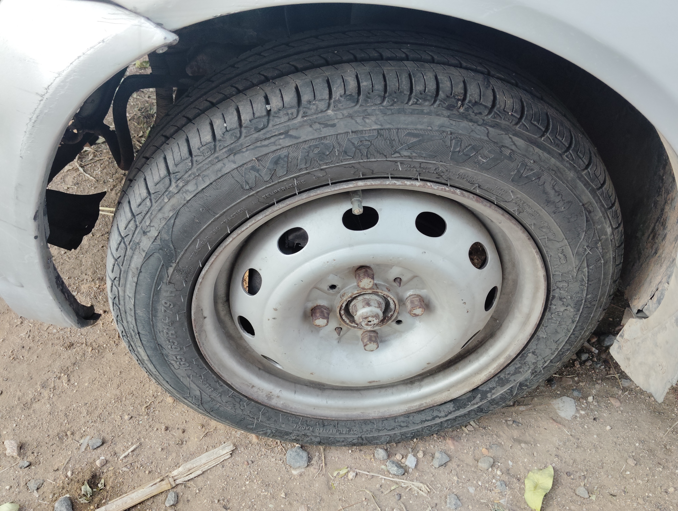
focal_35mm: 29
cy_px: 256
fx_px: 569
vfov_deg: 48.3
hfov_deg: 61.6
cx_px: 339
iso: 50
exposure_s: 1/185
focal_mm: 4.25
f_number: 1.8
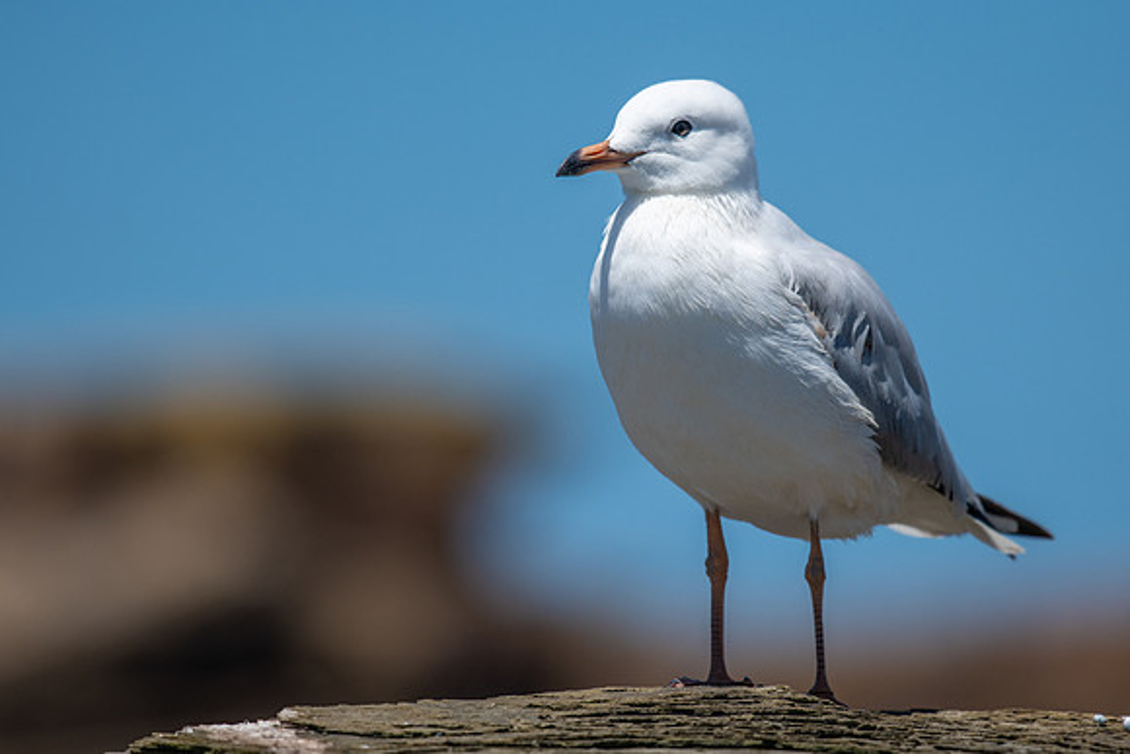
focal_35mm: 410
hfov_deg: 5.0
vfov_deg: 3.4
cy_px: 368
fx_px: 12859
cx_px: 608
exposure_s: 1/3200
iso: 280
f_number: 5.6
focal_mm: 360
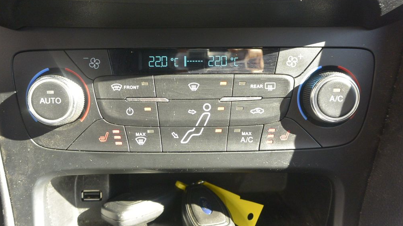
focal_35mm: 33
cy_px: 105
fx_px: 353
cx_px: 200
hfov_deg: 59.5
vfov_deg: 35.6
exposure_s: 1/125
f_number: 4
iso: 360
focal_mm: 11.8
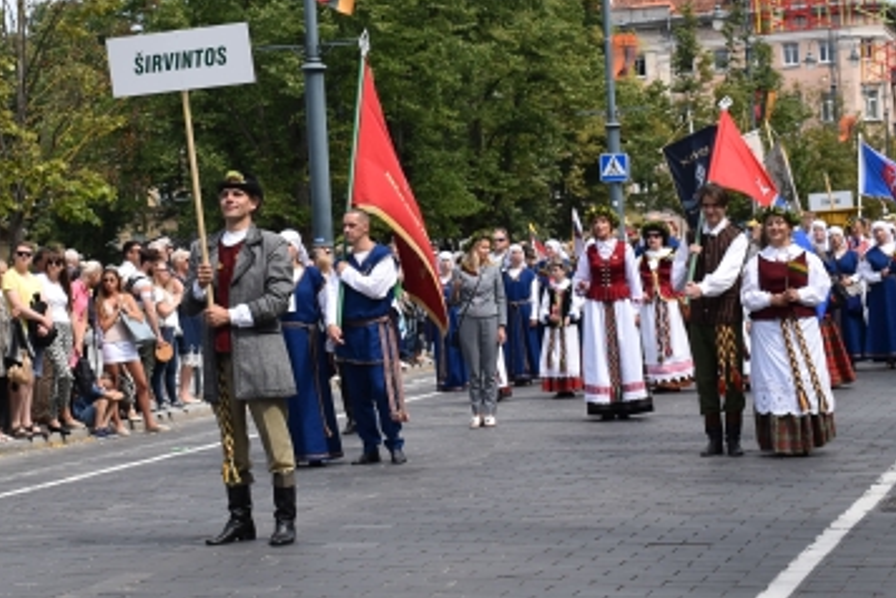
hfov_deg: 21.6
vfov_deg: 14.5
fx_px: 2339
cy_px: 210
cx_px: 304
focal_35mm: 94
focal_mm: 32
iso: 200
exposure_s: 1/320
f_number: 9
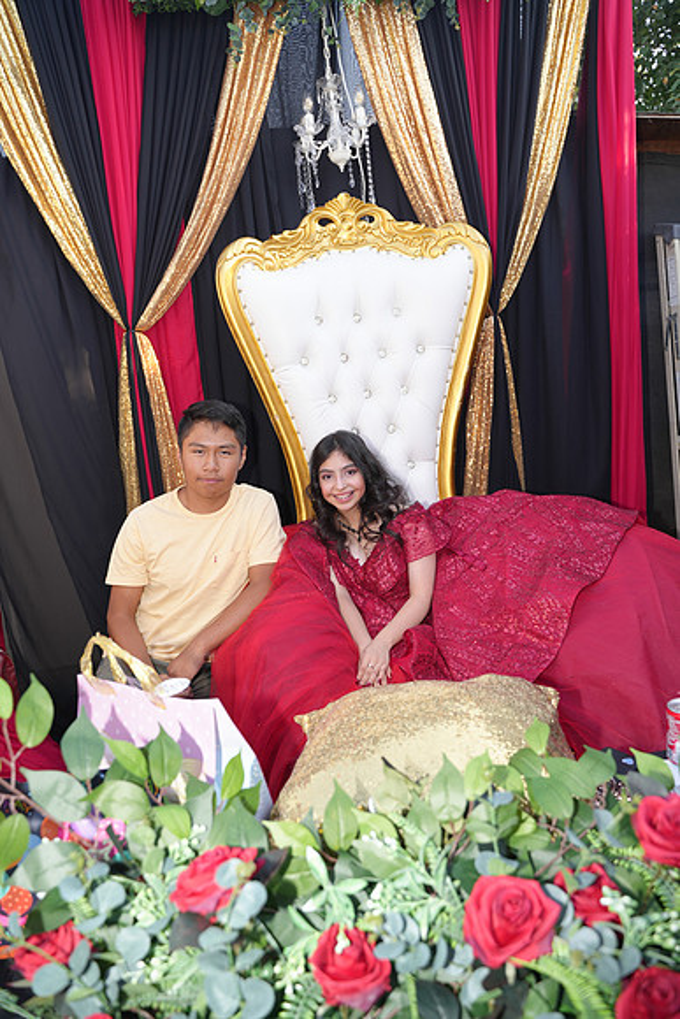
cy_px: 510
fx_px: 793
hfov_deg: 46.4
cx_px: 340
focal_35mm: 28
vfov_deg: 65.5
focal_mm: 28
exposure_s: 1/160
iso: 125
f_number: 4
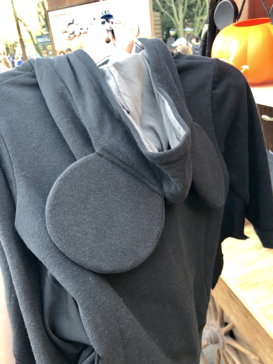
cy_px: 182
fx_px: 294
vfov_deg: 63.4
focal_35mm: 28
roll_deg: +6.6
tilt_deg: -23.3
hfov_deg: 49.7
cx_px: 136
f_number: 1.8
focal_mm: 4
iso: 80
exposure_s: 1/15
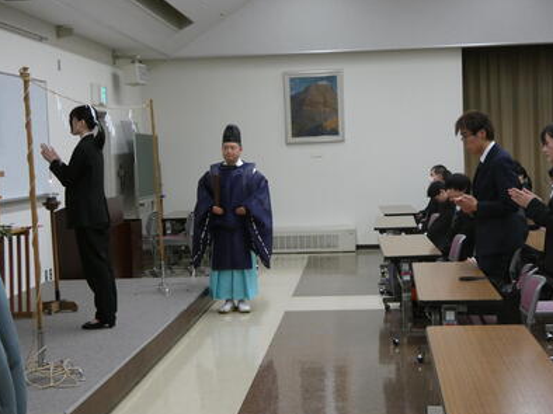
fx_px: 990
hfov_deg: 31.2
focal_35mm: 62
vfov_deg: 23.6
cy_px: 208
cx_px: 276
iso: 640
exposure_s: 1/80
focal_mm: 10.8
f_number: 4.1
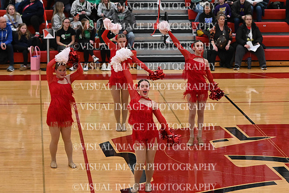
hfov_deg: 14.4
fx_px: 1140
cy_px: 96
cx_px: 144
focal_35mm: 142
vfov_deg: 9.7
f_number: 4
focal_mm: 95
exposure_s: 1/400
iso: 6400
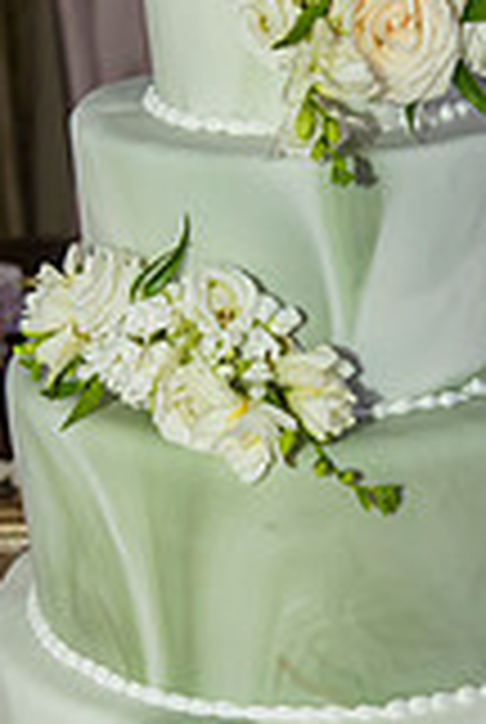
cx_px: 382
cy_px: 378
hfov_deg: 12.9
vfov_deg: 19.2
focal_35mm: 106
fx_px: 2137
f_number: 3.2
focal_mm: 38
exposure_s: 1/125
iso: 1600
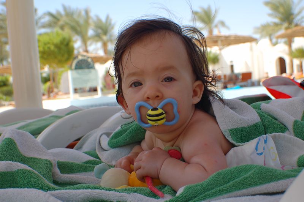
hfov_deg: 33.4
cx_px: 152
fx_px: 506
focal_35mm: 60
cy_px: 101
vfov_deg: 22.6
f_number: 7.1
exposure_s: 1/320
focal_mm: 40
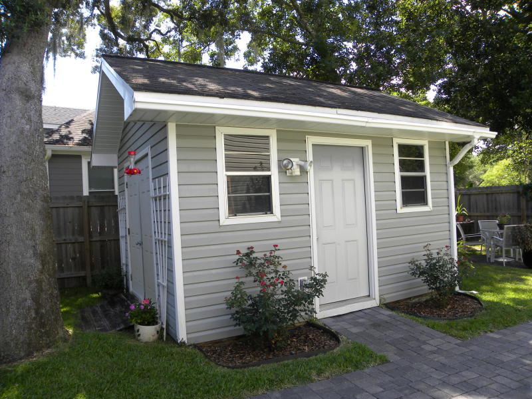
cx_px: 266
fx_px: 400
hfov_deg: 67.3
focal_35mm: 26
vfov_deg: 53.1
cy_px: 200
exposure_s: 1/130
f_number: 4
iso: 64
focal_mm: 4.6
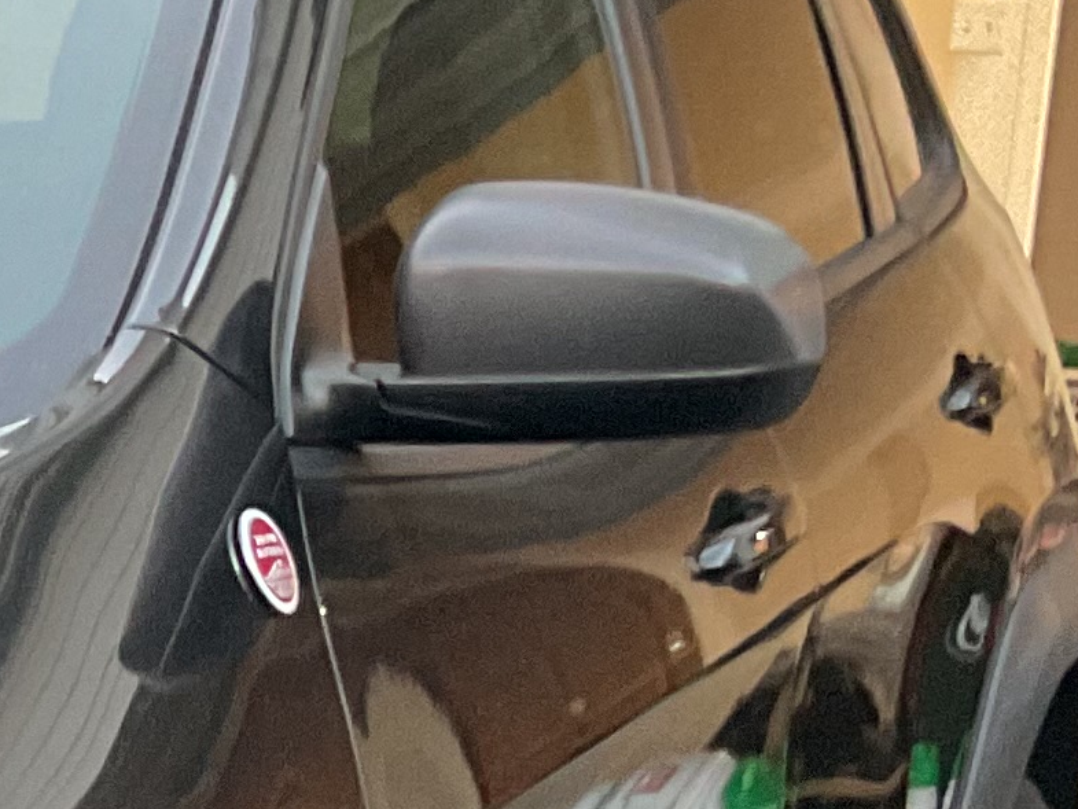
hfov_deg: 12.0
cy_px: 1143
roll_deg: -2.8
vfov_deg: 9.7
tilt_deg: -11.1
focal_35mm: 149
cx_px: -950
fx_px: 4641
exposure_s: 1/60
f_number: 1.8
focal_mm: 3
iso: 160
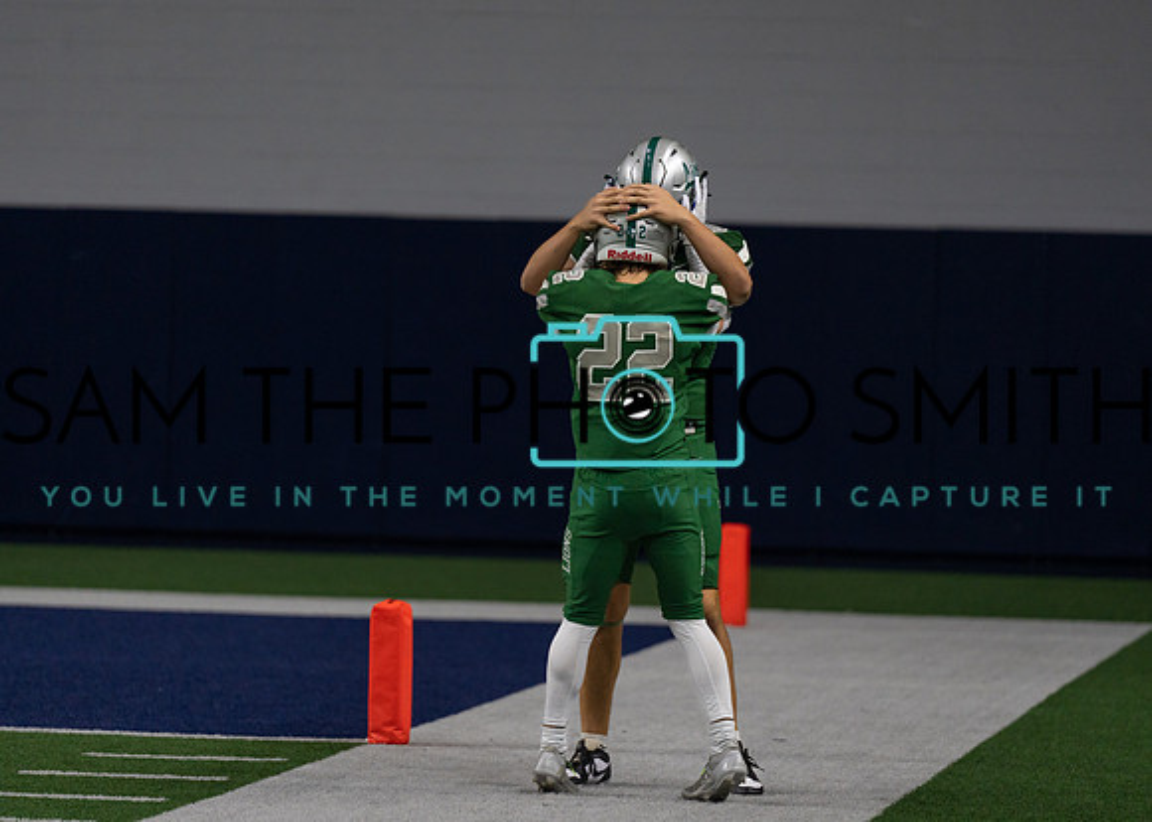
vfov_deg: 6.9
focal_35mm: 210
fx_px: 6855
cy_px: 411
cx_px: 576
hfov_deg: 9.6
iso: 1600
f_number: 2.8
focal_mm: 200
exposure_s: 1/1250
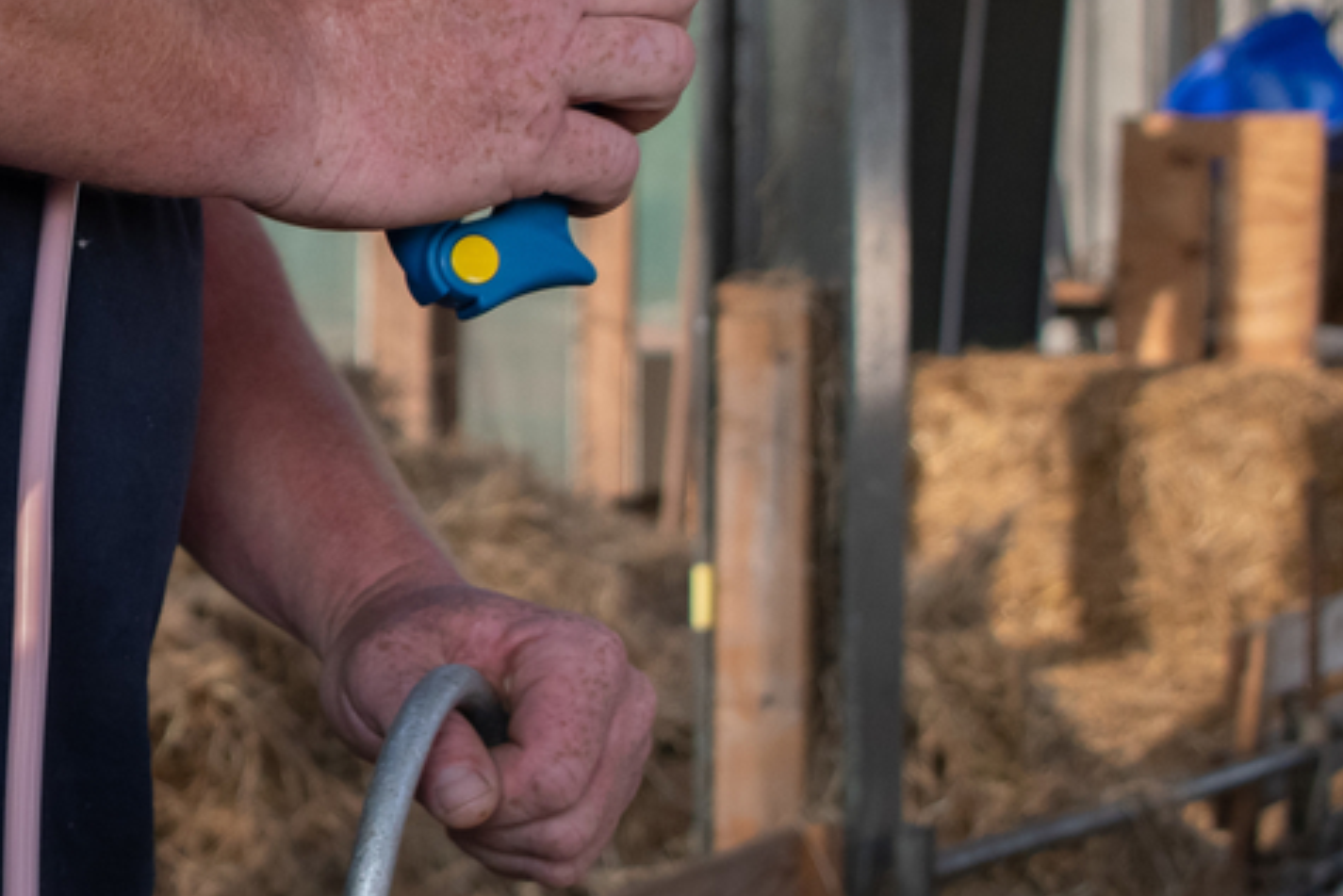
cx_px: -74
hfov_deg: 18.6
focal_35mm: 106
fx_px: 3955
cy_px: 226
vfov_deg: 12.9
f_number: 4
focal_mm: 28
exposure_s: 1/200
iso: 800
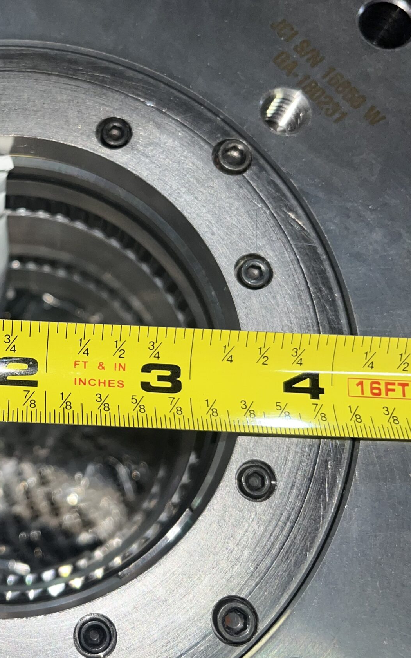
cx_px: 37
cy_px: 295
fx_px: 753
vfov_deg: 47.1
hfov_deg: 29.2
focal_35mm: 42
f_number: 1.6
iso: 50
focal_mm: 5.1
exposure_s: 1/79
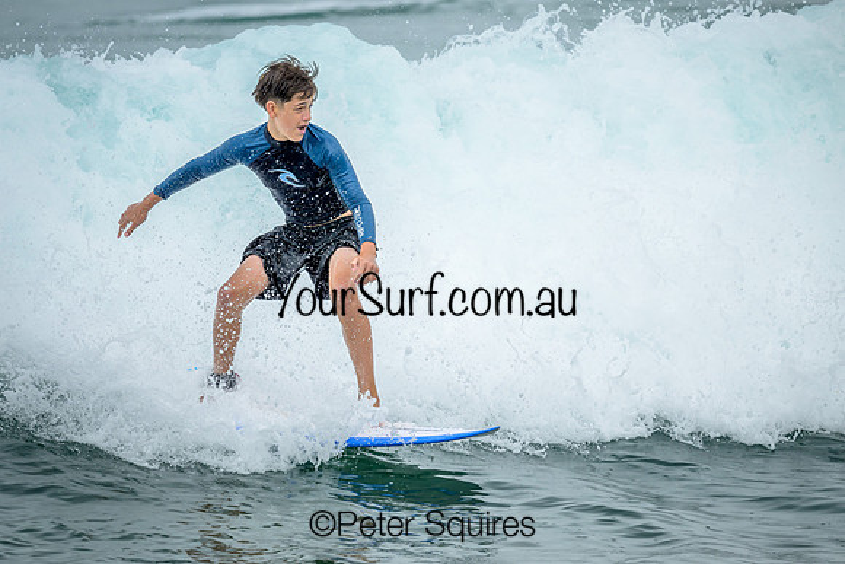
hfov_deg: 2.3
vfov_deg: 1.5
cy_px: 266
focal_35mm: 890
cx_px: 375
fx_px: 20889
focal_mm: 800
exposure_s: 1/2000
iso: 280
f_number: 6.3
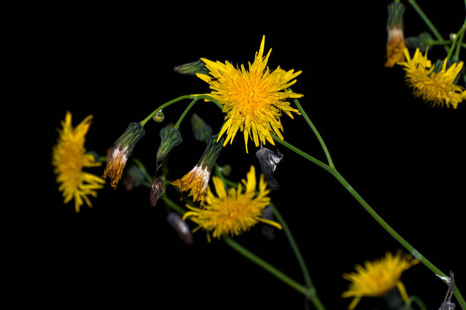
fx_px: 4072
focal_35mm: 315
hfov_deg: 6.5
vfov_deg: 4.4
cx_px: 233
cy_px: 155
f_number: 10
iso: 320
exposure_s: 1/60
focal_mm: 210
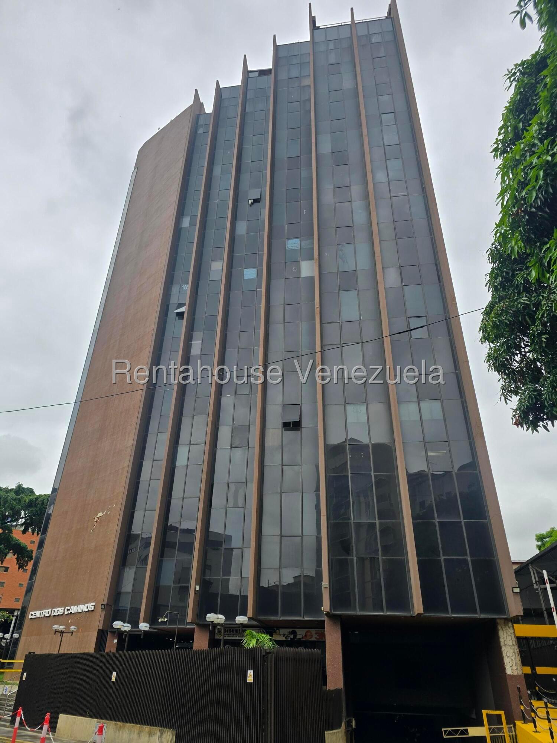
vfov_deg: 73.9
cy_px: 372
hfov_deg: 58.9
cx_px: 278
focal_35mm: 23
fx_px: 493
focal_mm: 6.3
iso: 12
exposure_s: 1/827
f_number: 1.7
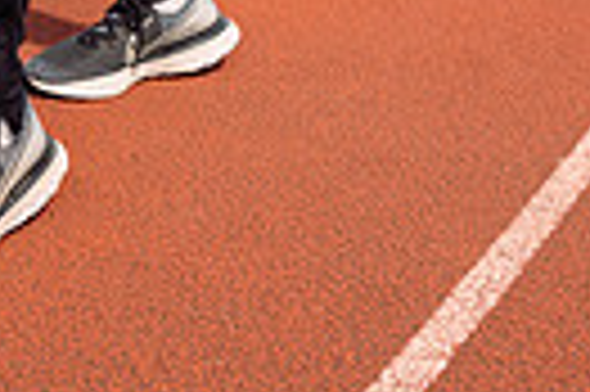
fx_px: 2030
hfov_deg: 16.1
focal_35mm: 124
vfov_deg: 9.7
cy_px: -554
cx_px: -54
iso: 125
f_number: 8
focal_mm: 36
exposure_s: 1/200
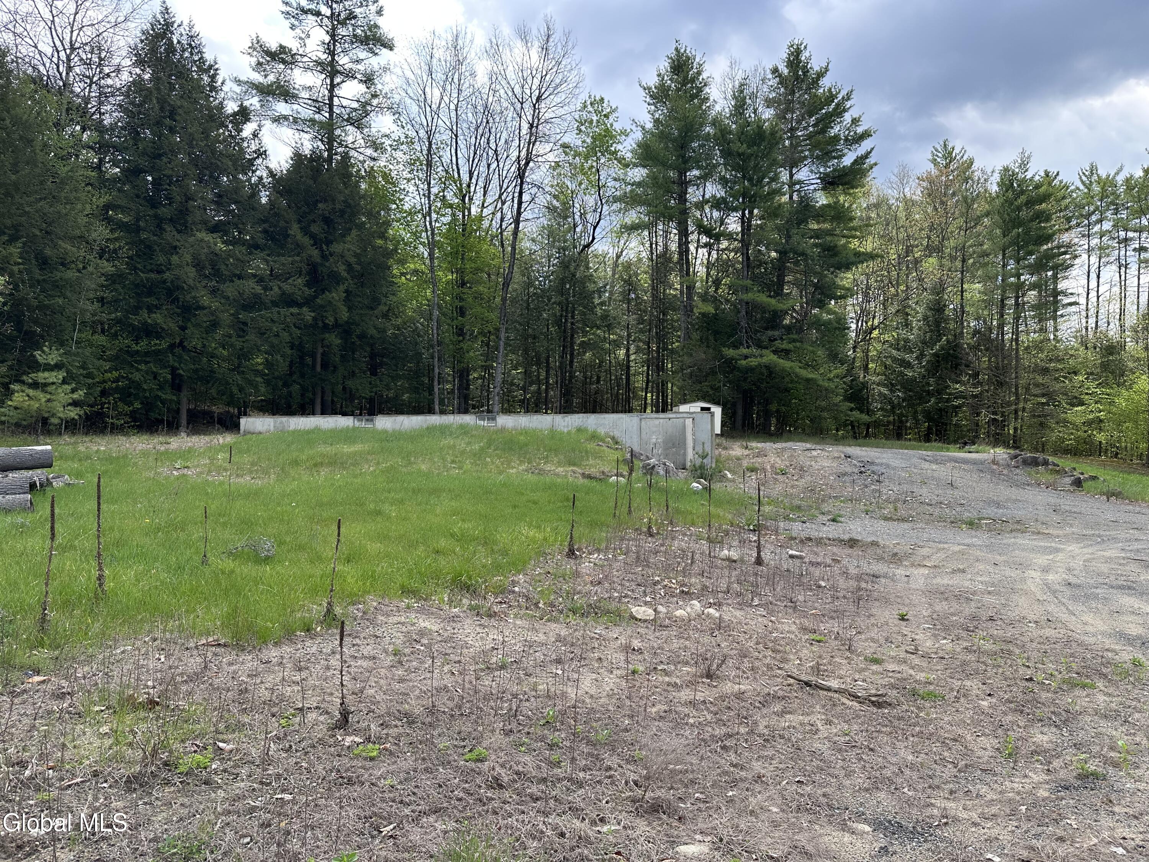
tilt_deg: +0.4
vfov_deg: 56.8
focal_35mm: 24
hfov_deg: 71.6
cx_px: 574
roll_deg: +0.7
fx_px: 797
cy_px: 431
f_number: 1.78
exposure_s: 1/1357
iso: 80
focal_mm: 6.86
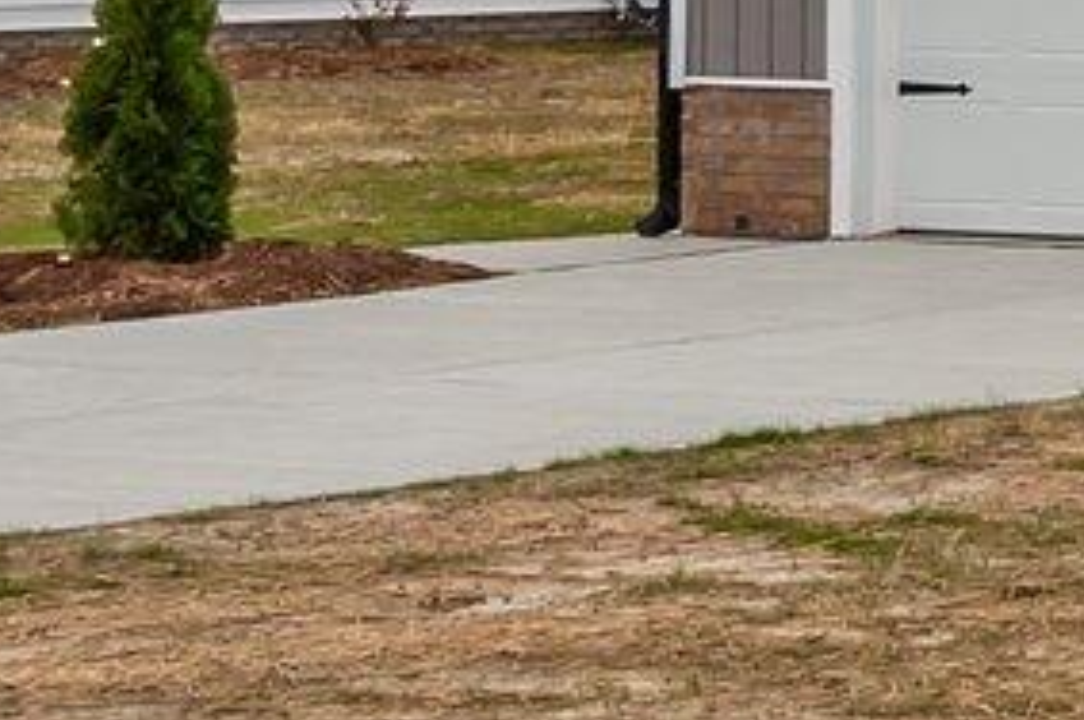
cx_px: 3555
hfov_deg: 7.7
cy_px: -1160
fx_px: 6737
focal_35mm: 224
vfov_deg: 5.8
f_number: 8
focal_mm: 31
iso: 400
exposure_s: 1/250
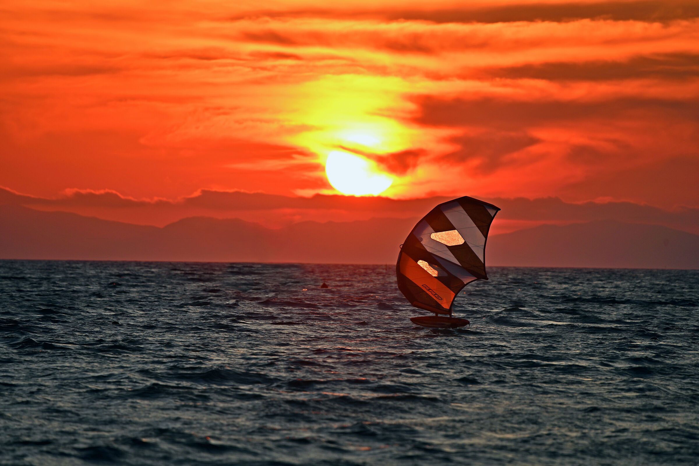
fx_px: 7766
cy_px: 233
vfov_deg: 3.4
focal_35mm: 400
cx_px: 350
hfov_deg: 5.2
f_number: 6.3
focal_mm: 400
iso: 110
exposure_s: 1/400
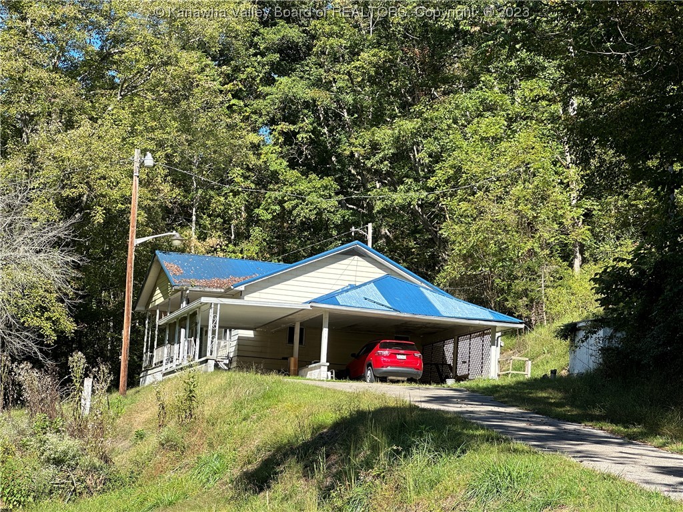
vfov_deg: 19.1
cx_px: 342
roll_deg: -3.2
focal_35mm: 77
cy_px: 256
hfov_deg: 25.3
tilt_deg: +9.5
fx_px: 1519
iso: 32
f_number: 2.8
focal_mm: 9
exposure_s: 1/294
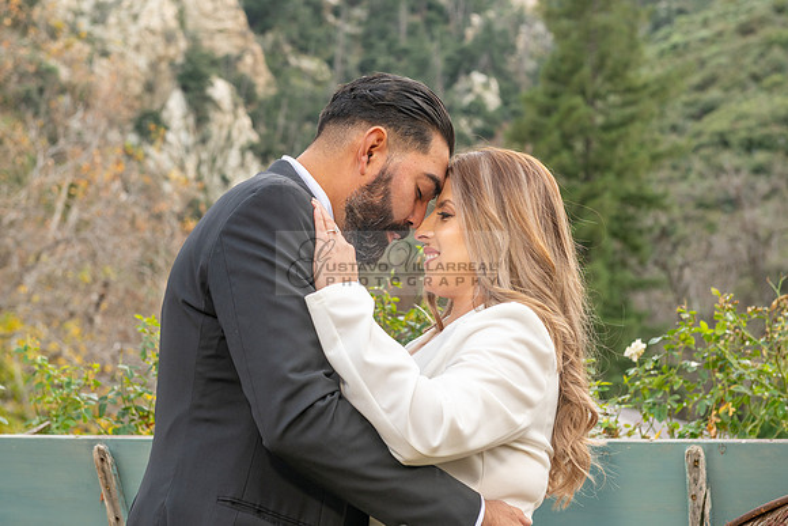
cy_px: 220
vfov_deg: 14.9
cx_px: 348
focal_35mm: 92
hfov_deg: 22.2
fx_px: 2008
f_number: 5.6
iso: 200
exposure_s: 1/125
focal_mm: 70
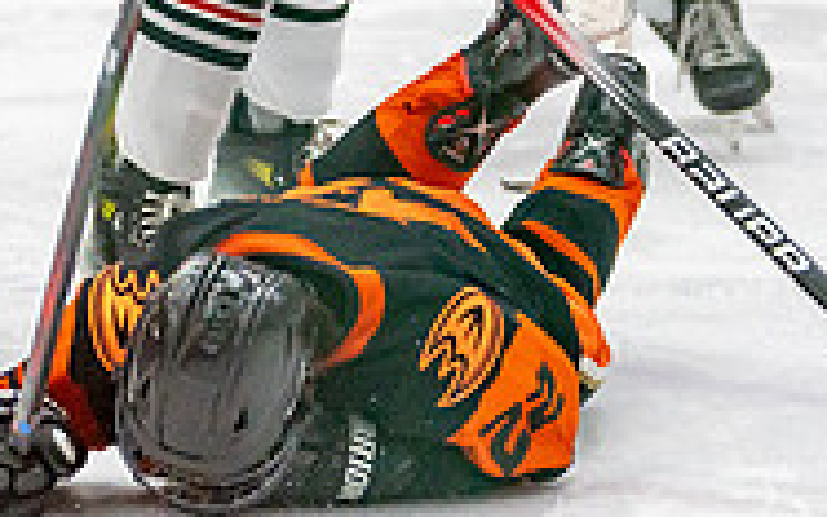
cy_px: -252
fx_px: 11295
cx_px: 354
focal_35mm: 501
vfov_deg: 2.6
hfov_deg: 4.2
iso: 3200
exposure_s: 1/1250
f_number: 2.8
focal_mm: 136
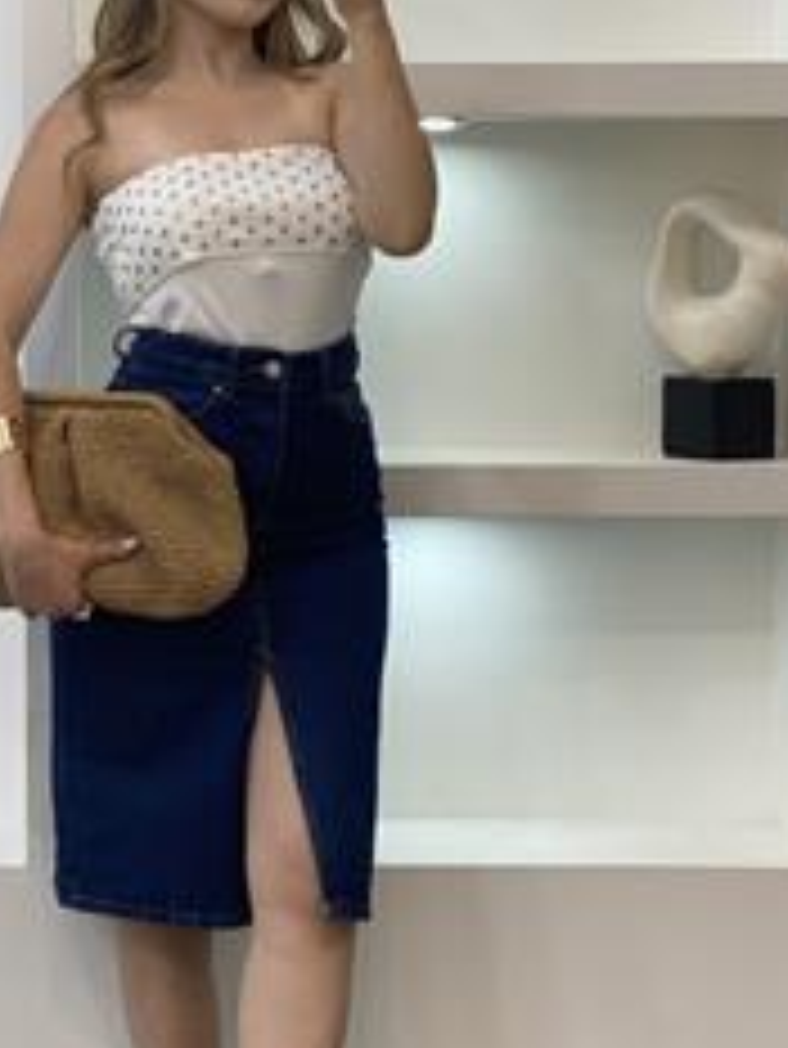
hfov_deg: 16.0
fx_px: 2790
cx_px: 252
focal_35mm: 92
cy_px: 560
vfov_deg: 21.3
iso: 80
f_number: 2
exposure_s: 1/100
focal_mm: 6
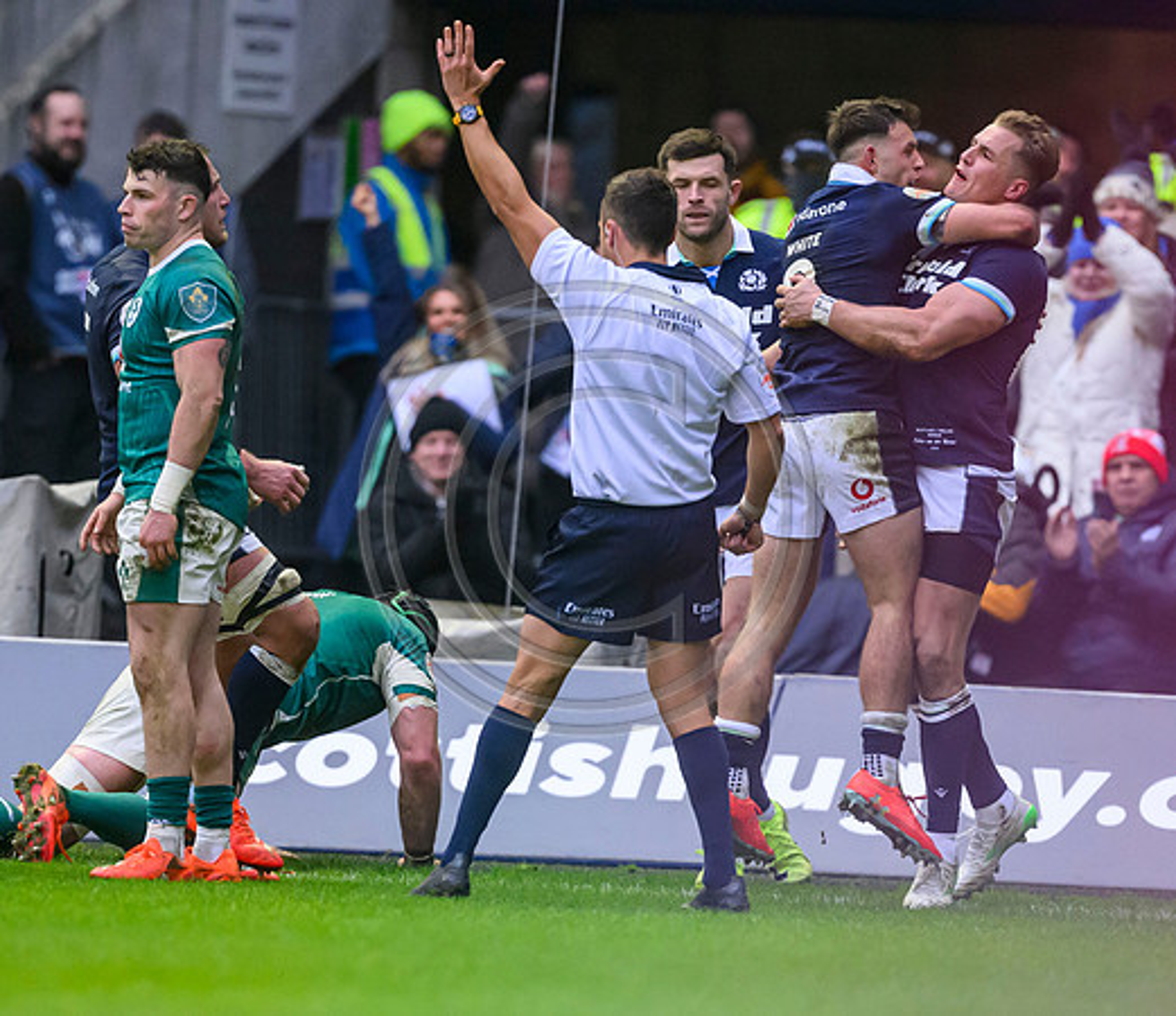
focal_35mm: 817
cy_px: 881
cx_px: 692
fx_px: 29343
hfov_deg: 2.3
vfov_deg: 2.0
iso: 4000
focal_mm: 400
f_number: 2.8
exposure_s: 1/2000
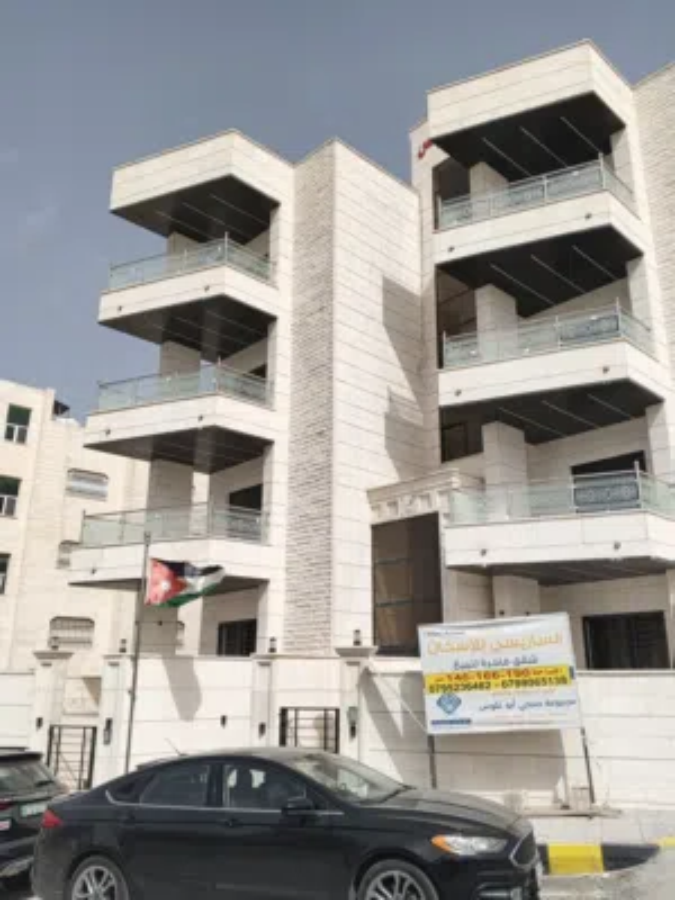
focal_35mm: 23
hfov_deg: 58.9
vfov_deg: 73.9
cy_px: 450
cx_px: 338
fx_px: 598
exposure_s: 1/546
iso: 50
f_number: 1.6
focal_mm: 4.09
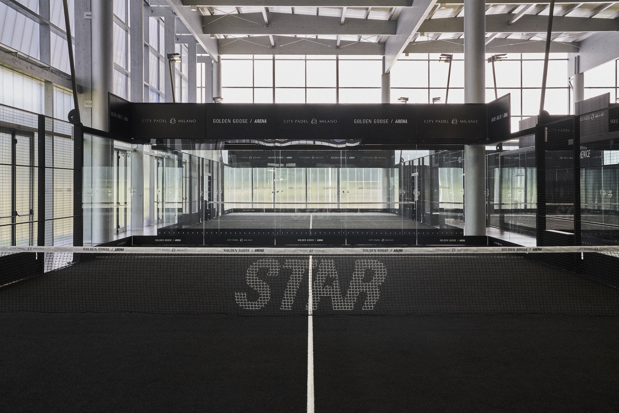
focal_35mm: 36
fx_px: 619
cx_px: 310
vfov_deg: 36.9
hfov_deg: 53.1
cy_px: 206
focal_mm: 36
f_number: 16
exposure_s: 1/4
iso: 250
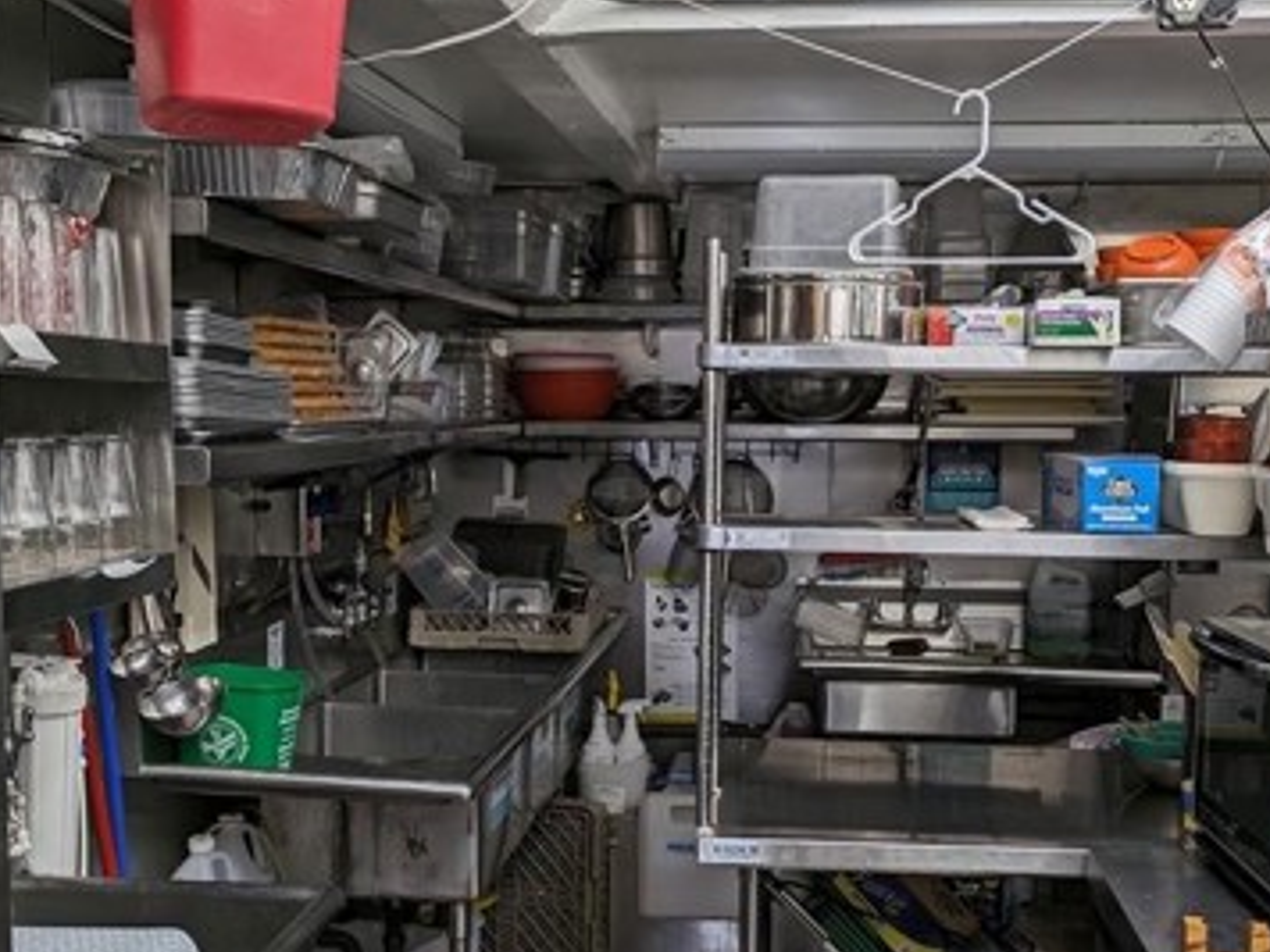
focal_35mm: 45
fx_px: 1651
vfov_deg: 32.1
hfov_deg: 42.0
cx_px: 696
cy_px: 553
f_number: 1.89
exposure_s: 1/40
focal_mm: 5.43
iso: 77
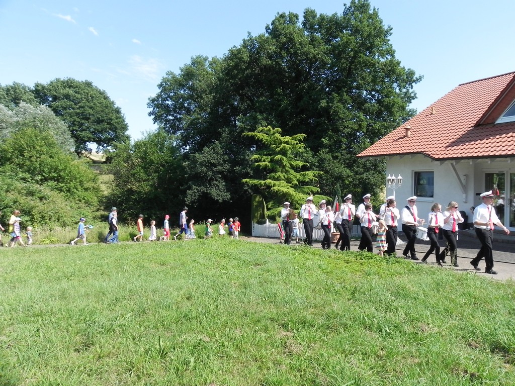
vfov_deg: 53.1
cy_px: 193
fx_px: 387
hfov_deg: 67.3
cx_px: 258
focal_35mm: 26
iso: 160
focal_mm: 4.6
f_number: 6.3
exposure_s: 1/291
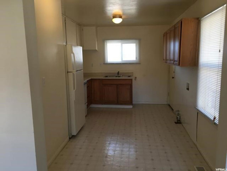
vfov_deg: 48.2
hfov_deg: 61.7
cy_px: 86
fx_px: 190
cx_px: 114
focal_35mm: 29
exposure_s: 1/30
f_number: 2.2
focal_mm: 4.15
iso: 32
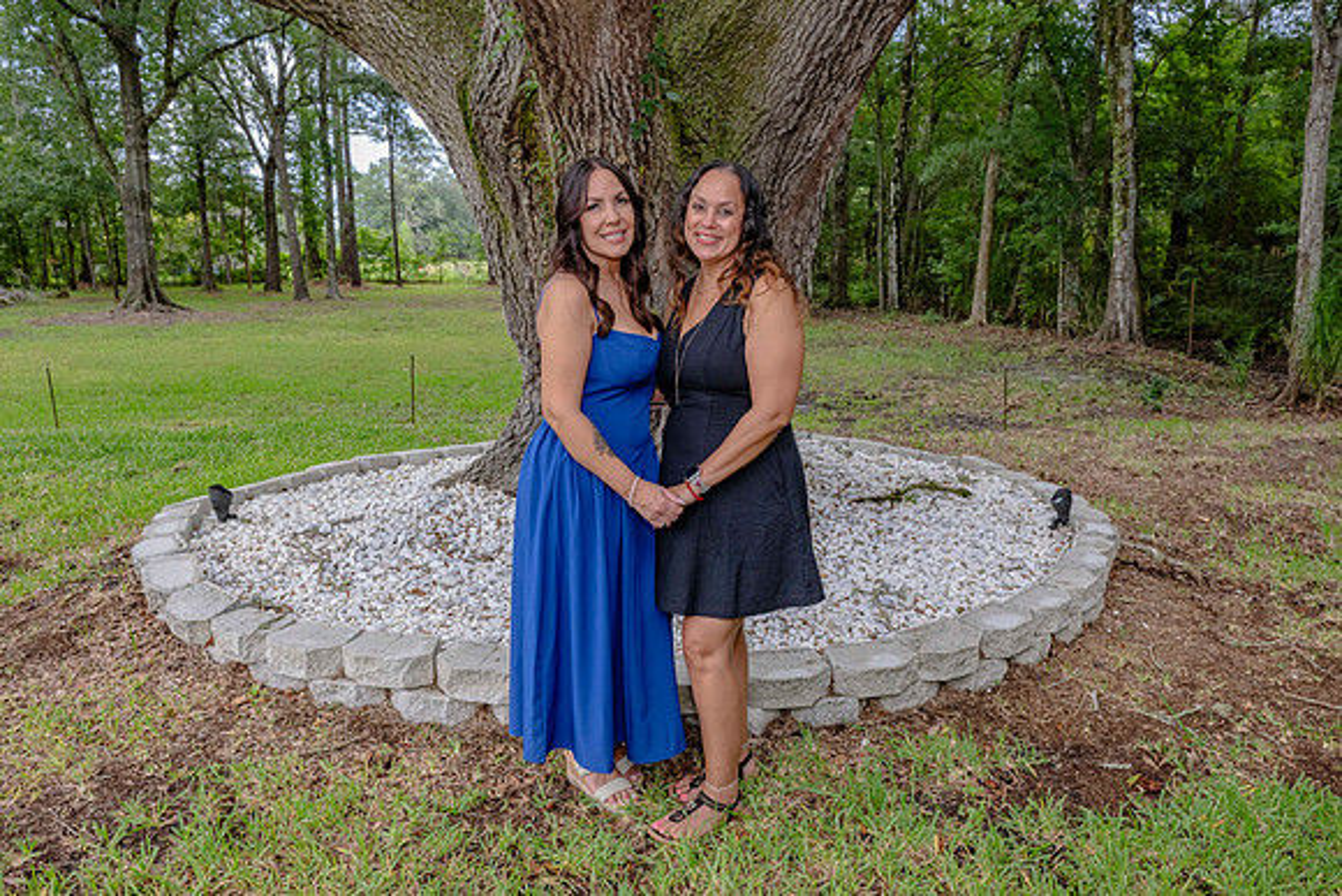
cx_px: 671
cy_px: 448
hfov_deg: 65.5
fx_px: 1044
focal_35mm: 28
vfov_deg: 46.4
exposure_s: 1/320
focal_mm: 28
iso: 800
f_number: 7.1
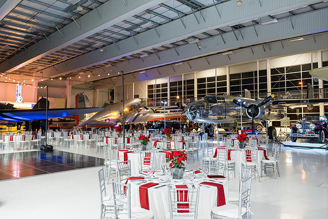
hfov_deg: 62.1
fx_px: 273
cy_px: 103
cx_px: 164
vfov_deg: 43.7
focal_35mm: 30
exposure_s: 1/250
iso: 3200
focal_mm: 28.3
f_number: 2.8
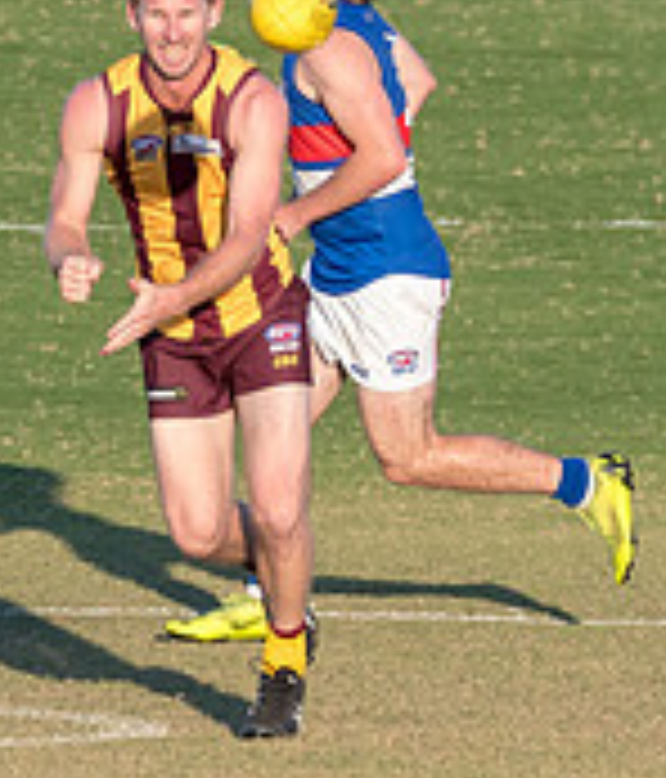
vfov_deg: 1.1
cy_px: 41
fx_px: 40109
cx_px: 457
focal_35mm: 1694
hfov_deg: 1.0
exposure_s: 1/1000
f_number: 7.1
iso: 800
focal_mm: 260
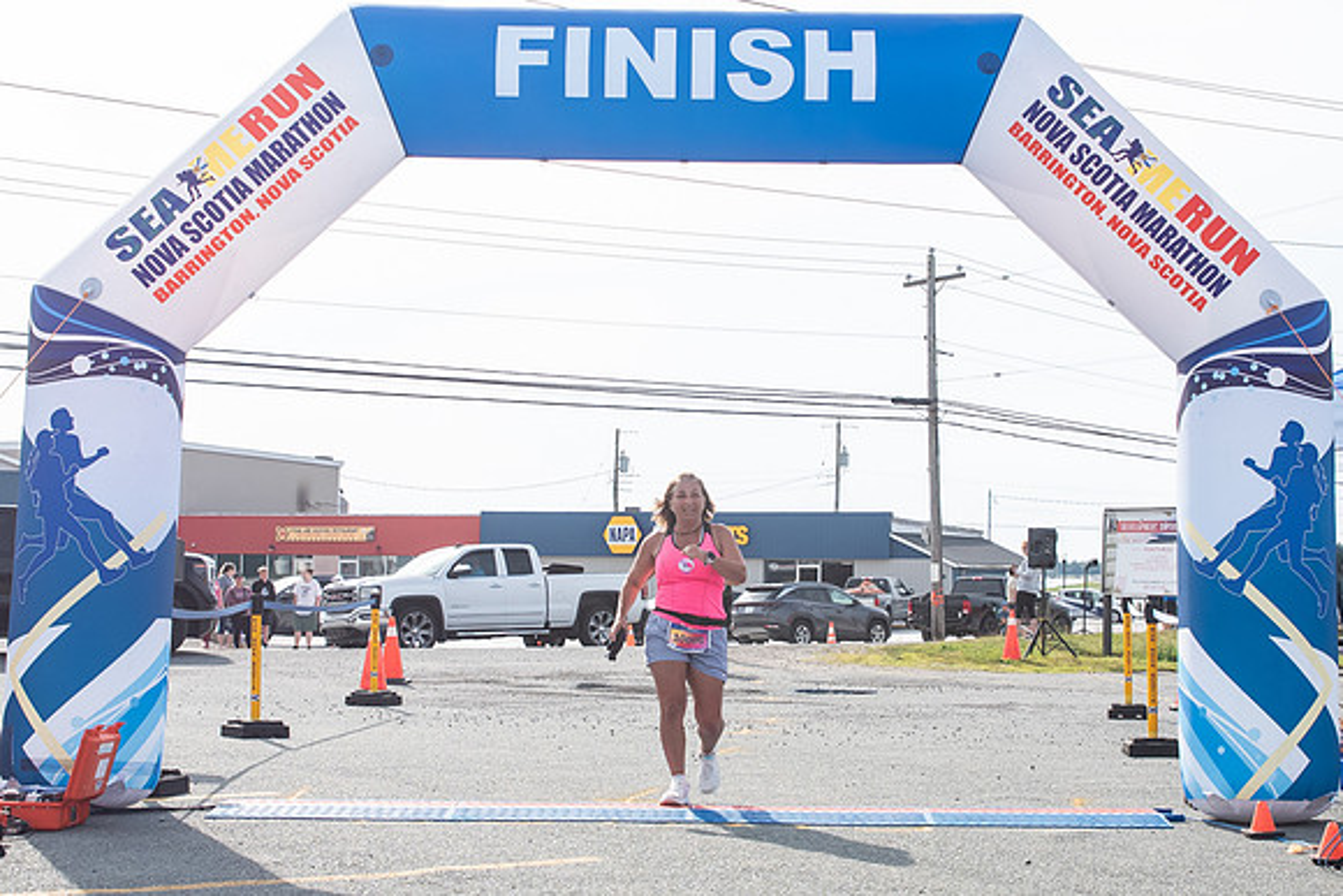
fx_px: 2259
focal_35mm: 61
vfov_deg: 22.4
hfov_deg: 33.1
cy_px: 424
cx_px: 722
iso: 800
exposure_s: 1/3200
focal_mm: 32
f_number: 4
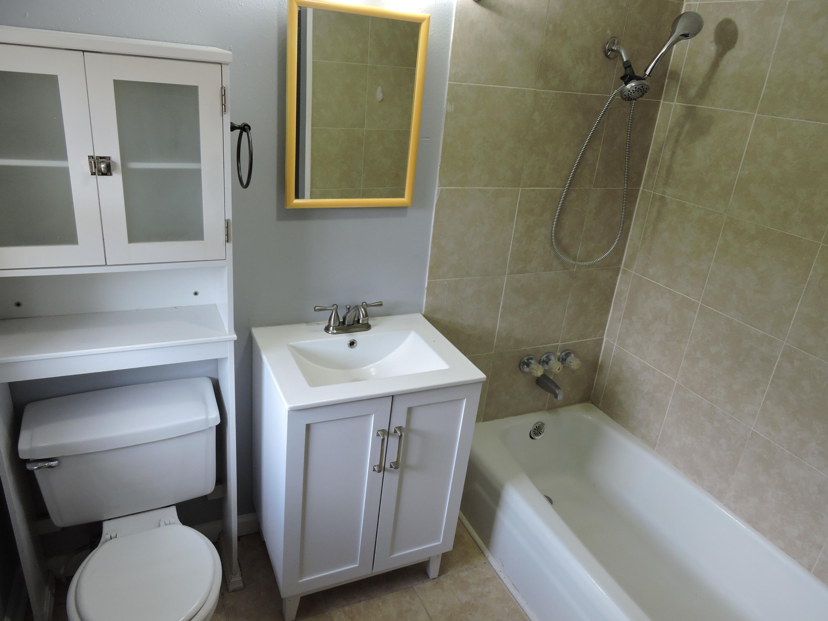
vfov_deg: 56.8
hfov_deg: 71.6
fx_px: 574
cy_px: 310
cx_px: 414
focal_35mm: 24
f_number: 3.3
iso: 200
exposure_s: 1/30
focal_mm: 4.3
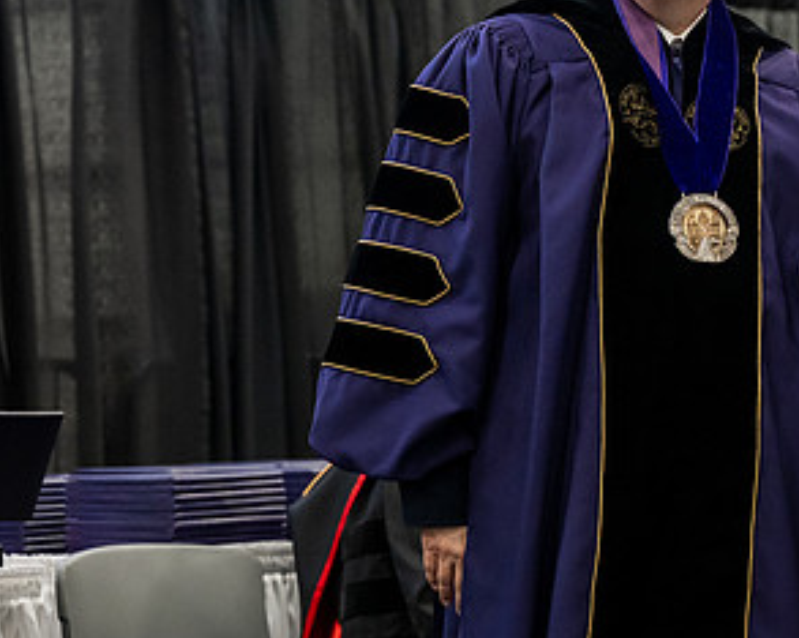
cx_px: 766
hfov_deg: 12.0
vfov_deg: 9.6
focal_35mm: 160
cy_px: 127
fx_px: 3781
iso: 4000
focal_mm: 86
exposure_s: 1/200
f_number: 4.5
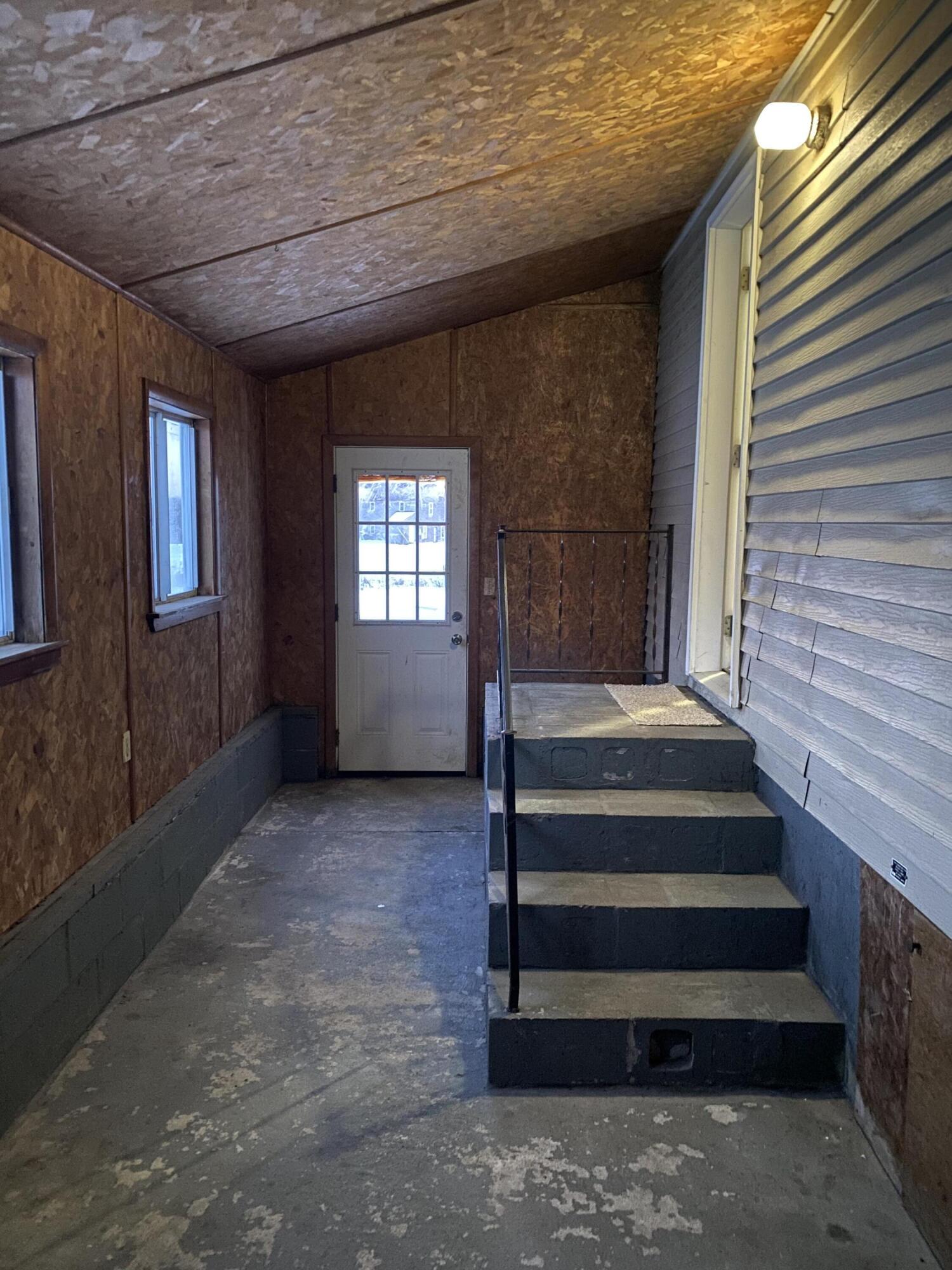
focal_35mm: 26
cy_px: 635
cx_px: 476
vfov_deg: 67.3
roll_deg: -0.8
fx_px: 953
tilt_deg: -6.8
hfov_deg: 53.1
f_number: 1.8
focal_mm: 4.25
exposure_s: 1/12
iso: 500
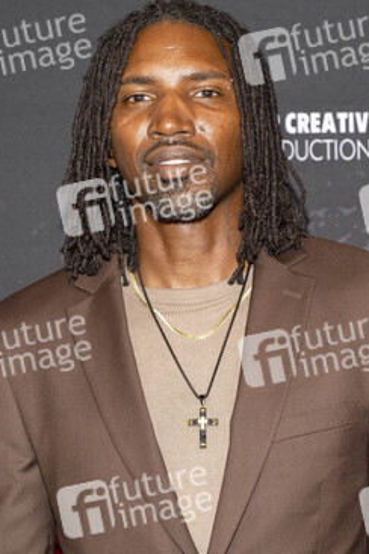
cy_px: 276
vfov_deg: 21.0
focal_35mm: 97
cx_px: 178
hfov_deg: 14.1
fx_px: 1494
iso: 800
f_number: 5.6
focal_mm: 89
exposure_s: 1/200
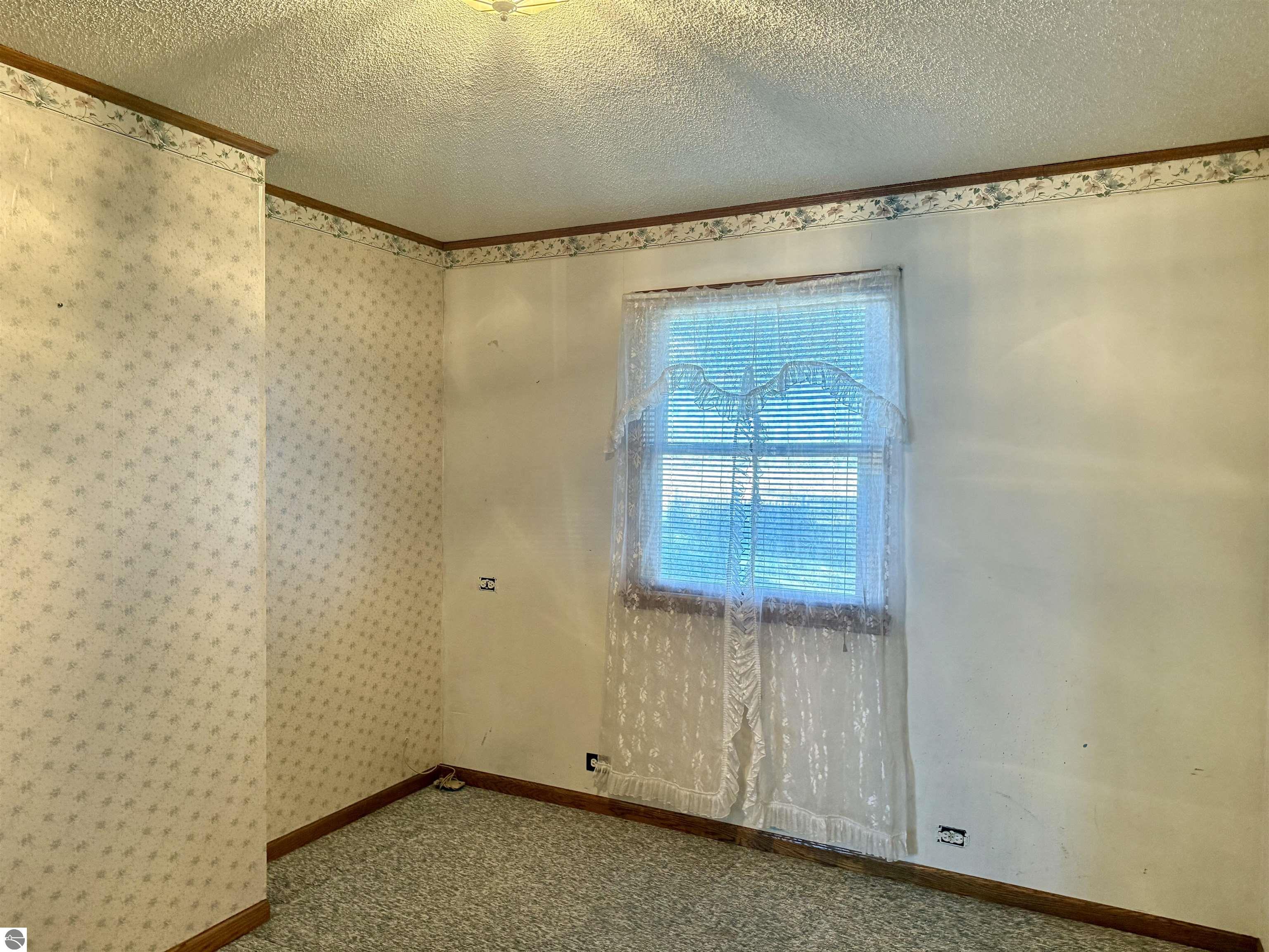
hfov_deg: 71.6
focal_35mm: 24
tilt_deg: -0.1
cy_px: 476
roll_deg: -1.3
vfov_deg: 56.8
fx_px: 880
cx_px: 634
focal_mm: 6.76
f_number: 1.78
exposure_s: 1/60
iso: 250
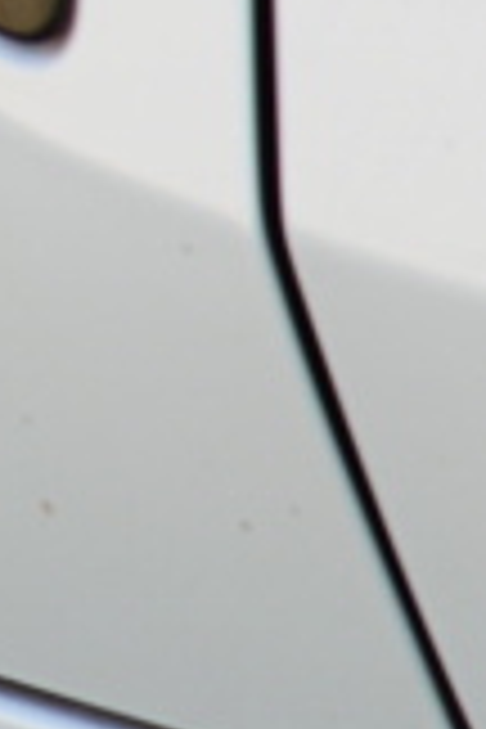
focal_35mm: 847
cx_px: -2794
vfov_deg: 2.4
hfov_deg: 1.6
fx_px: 17150
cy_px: -1004
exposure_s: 1/125
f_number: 5
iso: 100
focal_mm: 85
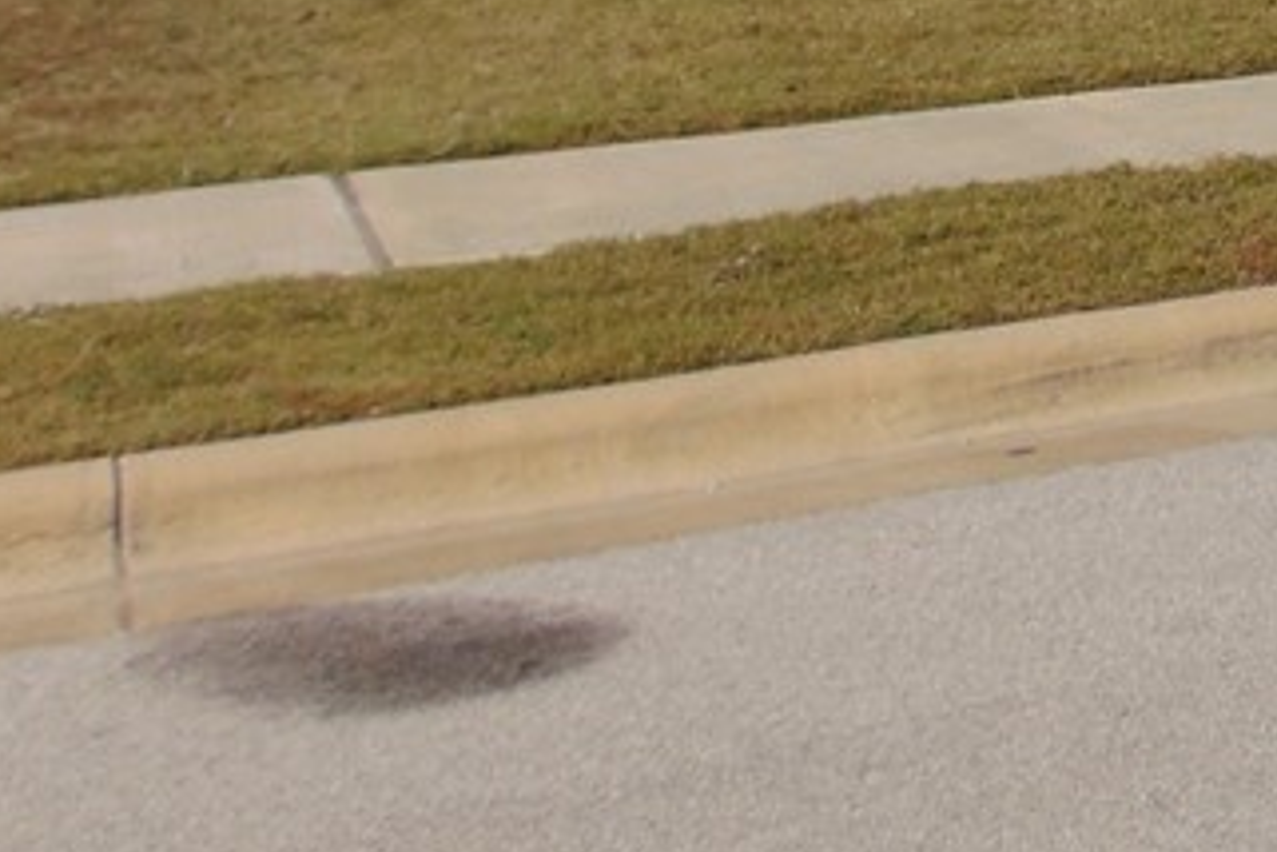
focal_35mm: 83
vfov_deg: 15.3
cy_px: -398
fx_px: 2944
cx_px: 1635
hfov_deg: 22.1
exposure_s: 1/500
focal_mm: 4.5
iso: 80
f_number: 7.7
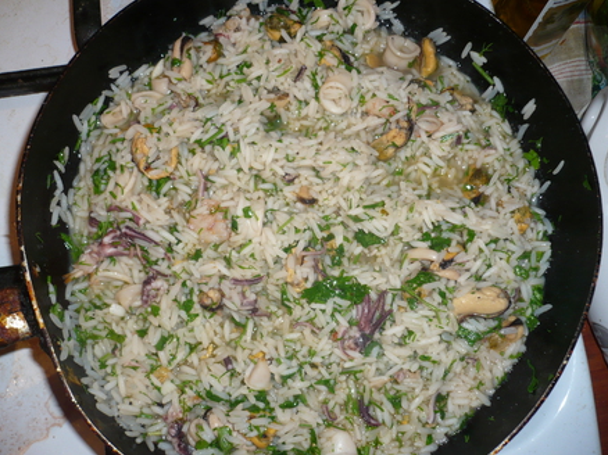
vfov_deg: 39.6
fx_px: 632
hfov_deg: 51.4
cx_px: 303
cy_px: 229
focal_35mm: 36
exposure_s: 1/30
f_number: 2.8
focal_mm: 5.8
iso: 100
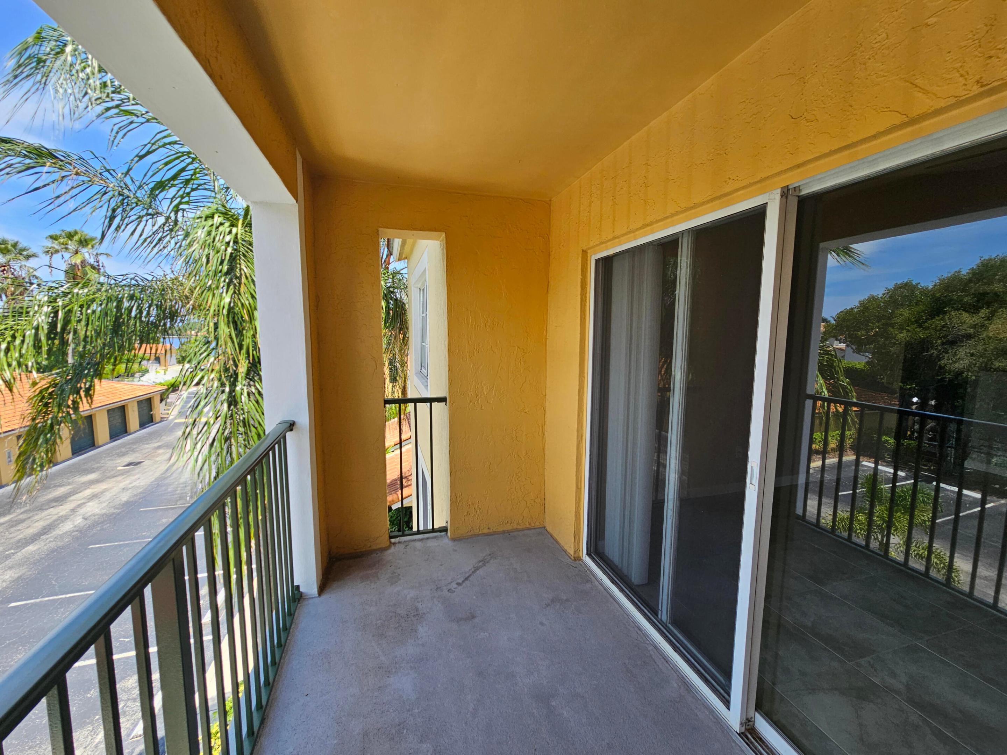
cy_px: 378
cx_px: 504
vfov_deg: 89.9
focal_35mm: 13
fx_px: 378
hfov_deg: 106.2
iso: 50
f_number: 2.2
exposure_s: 1/529
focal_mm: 2.2
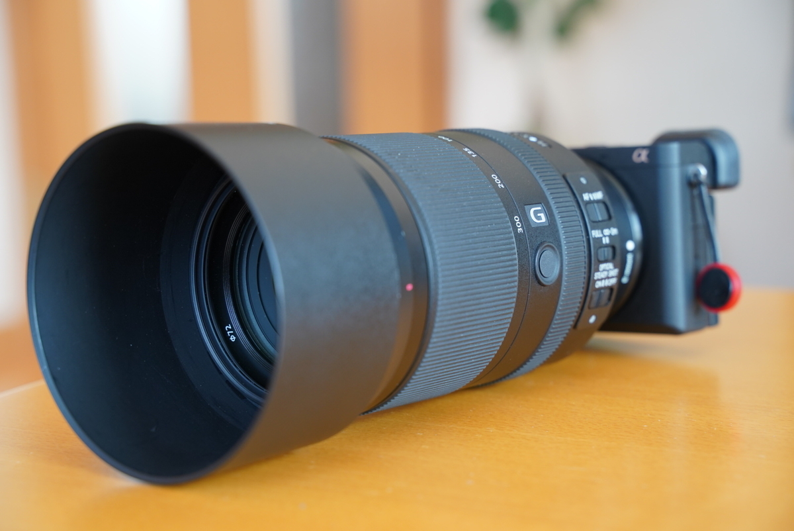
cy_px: 266
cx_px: 397
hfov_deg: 27.0
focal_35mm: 75
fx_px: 1655
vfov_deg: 18.2
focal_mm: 75
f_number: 5.6
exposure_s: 1/50
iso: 1000
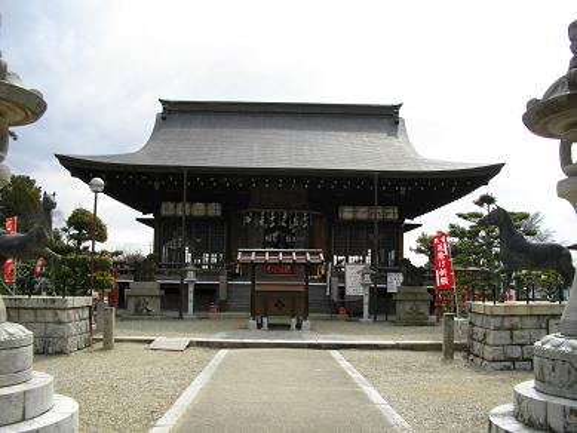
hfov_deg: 56.8
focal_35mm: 32
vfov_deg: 44.2
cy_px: 216
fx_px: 534
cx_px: 288
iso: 100
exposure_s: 1/250
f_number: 5.5
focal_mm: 5.7
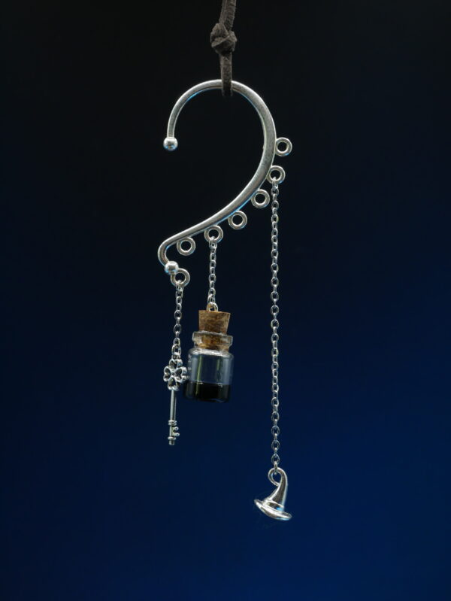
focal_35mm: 60
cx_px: 226
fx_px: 1041
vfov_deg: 32.2
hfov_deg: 24.4
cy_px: 300
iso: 800
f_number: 6.3
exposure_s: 1/60
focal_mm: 30
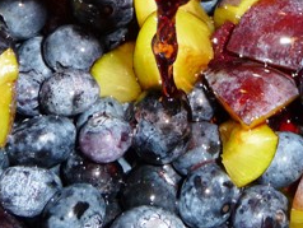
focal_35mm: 86
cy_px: -37
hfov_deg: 22.6
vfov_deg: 16.6
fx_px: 754
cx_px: 208
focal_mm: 5.3
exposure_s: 1/30
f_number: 3.5
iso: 100
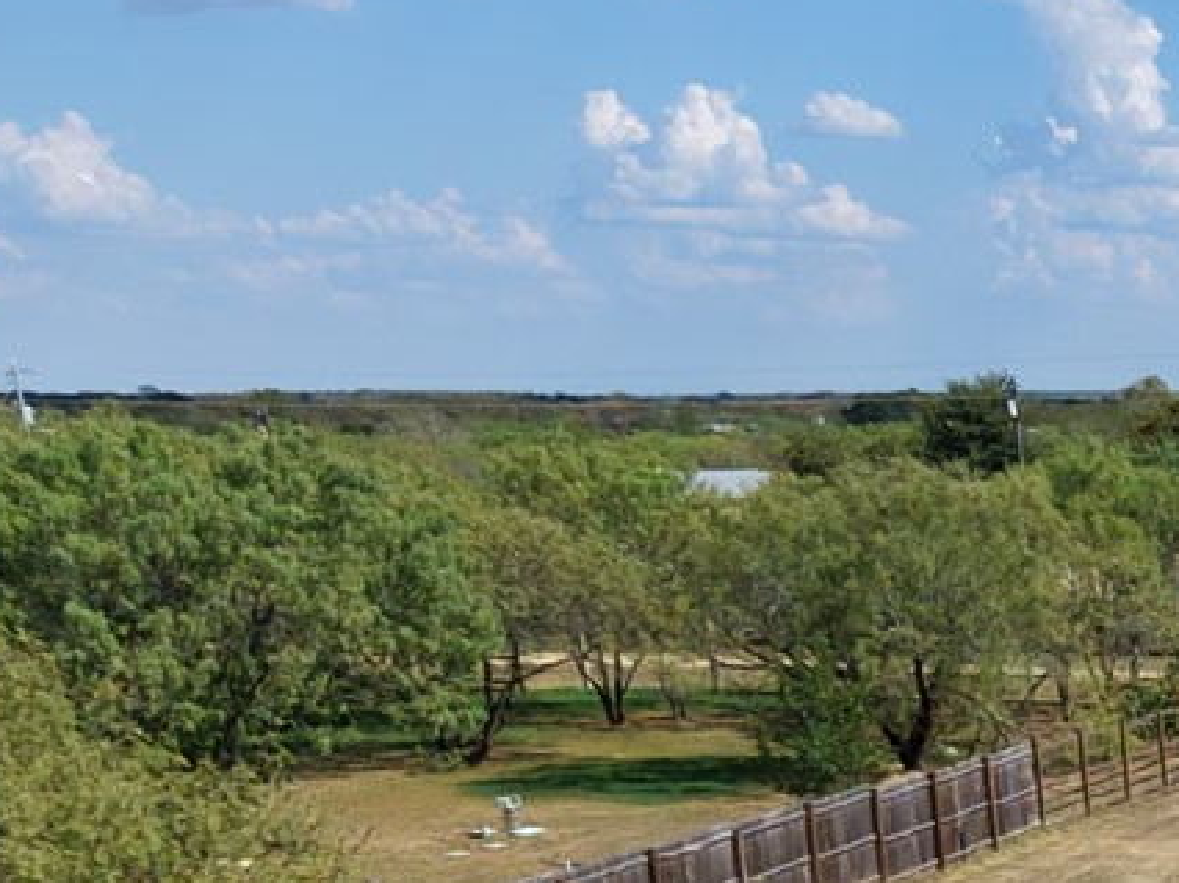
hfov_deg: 20.0
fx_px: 2621
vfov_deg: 17.5
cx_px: 1998
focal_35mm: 77
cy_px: 1251
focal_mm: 3.05
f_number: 2.2
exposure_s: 1/2500
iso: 200
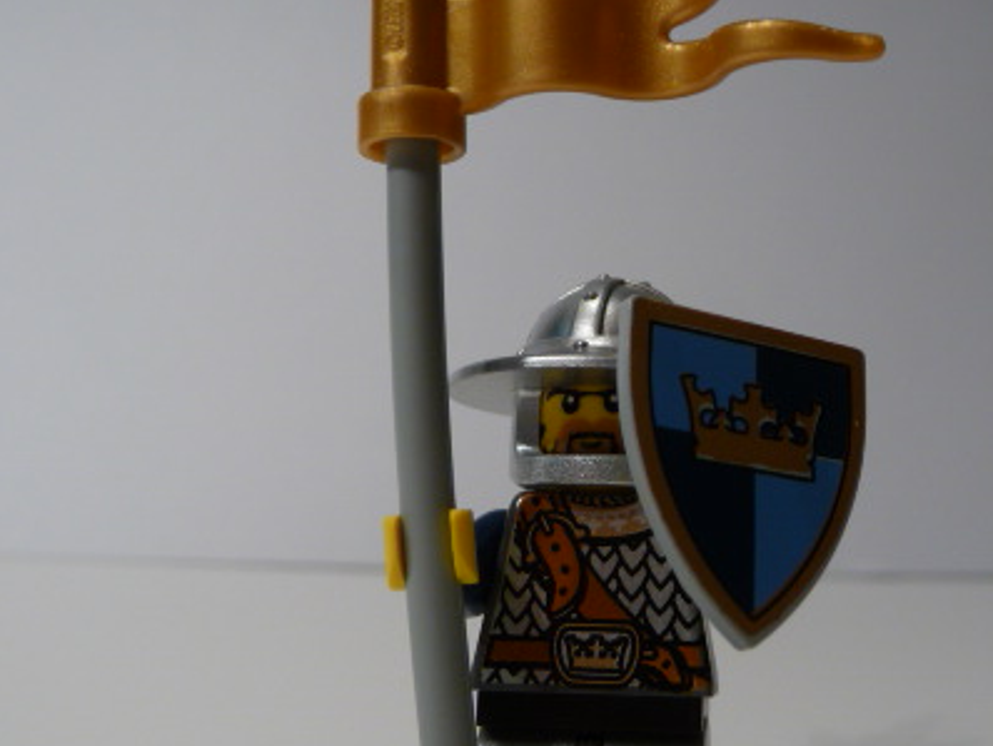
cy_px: 372
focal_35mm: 45
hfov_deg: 41.6
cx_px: 654
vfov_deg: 32.2
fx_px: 1292
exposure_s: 1/30
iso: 100
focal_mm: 4.7
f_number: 3.3
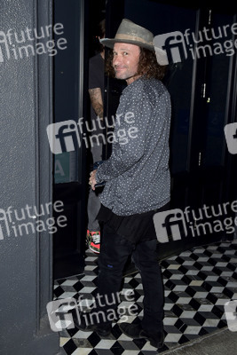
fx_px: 335
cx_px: 118
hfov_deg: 38.9
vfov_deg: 55.8
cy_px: 178
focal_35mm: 34
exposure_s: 1/250
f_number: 6.3
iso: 400
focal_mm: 34
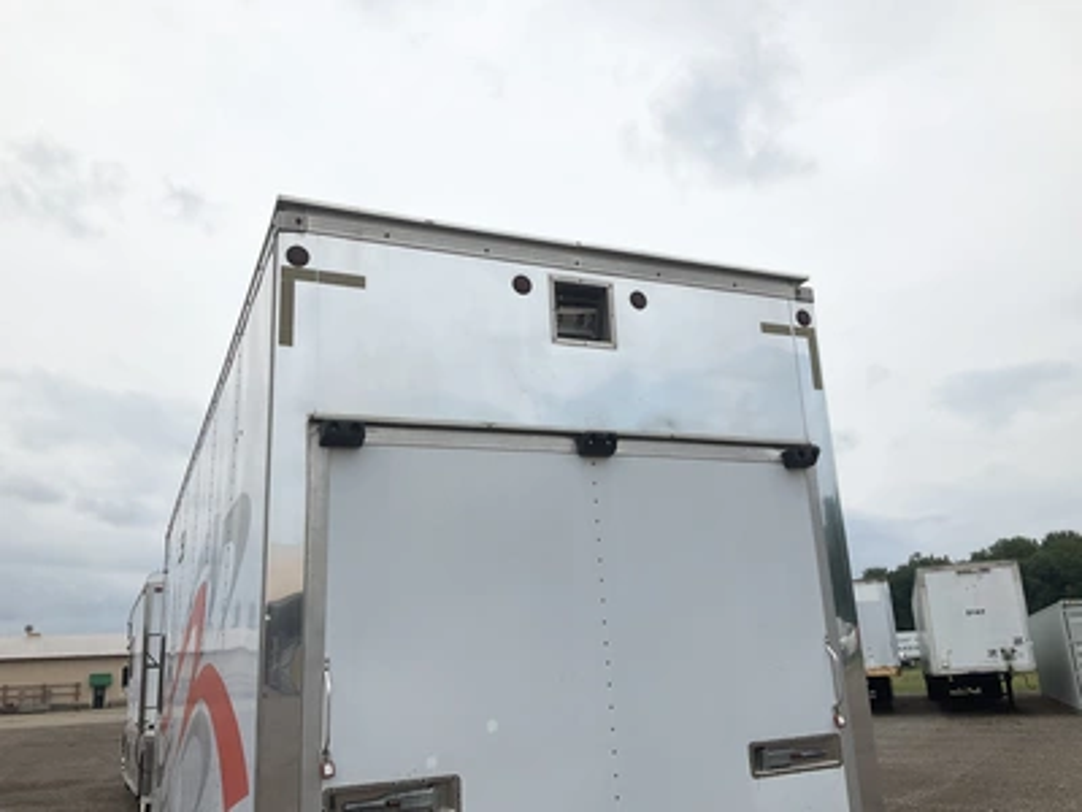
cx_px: 541
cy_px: 406
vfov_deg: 48.2
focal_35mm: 29
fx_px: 906
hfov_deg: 61.7
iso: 25
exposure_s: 1/3125
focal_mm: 3
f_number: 1.8
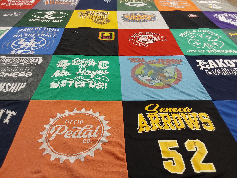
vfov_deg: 49.7
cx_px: 118
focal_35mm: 28
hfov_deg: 63.4
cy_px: 89
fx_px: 192
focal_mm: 2.91
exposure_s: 1/60
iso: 80
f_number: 1.9
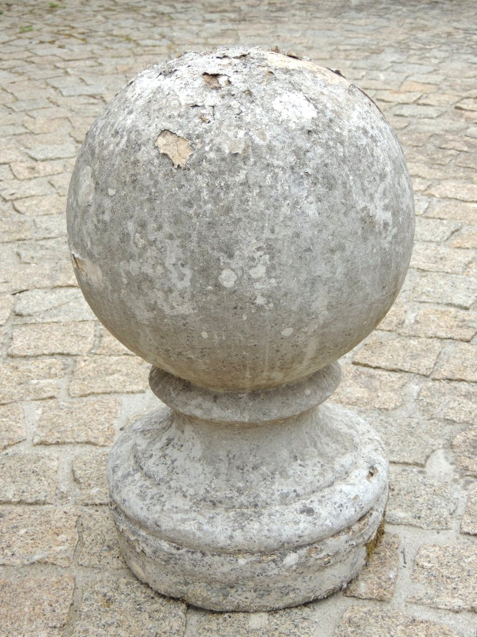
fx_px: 1104
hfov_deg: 24.4
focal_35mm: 60
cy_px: 318
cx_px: 238
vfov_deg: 32.2
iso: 110
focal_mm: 10.7
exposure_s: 1/400
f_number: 3.7
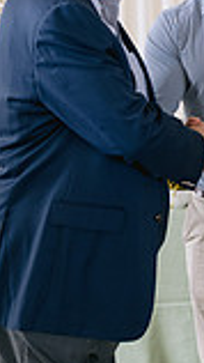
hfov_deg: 8.1
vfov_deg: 14.4
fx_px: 1431
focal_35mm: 149
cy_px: 122
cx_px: 156
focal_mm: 50
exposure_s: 1/160
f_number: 2.5
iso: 500
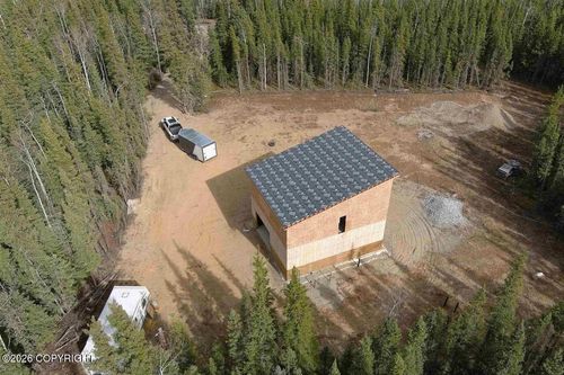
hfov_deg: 63.7
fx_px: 454
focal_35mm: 29
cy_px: 188
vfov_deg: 44.9
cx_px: 282
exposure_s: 1/1000
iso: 100
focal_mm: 10.57
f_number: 2.8
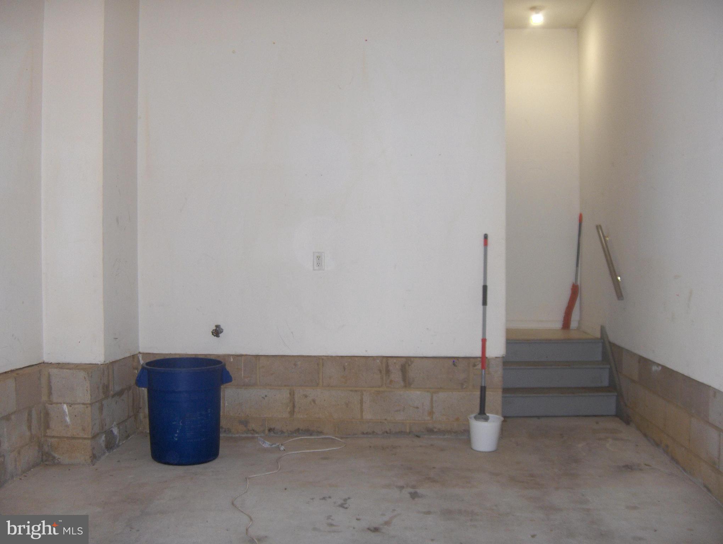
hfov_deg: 47.8
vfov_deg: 36.9
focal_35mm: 39
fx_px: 816
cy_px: 272
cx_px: 362
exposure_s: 1/60
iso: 100
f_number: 2.8
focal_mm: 8
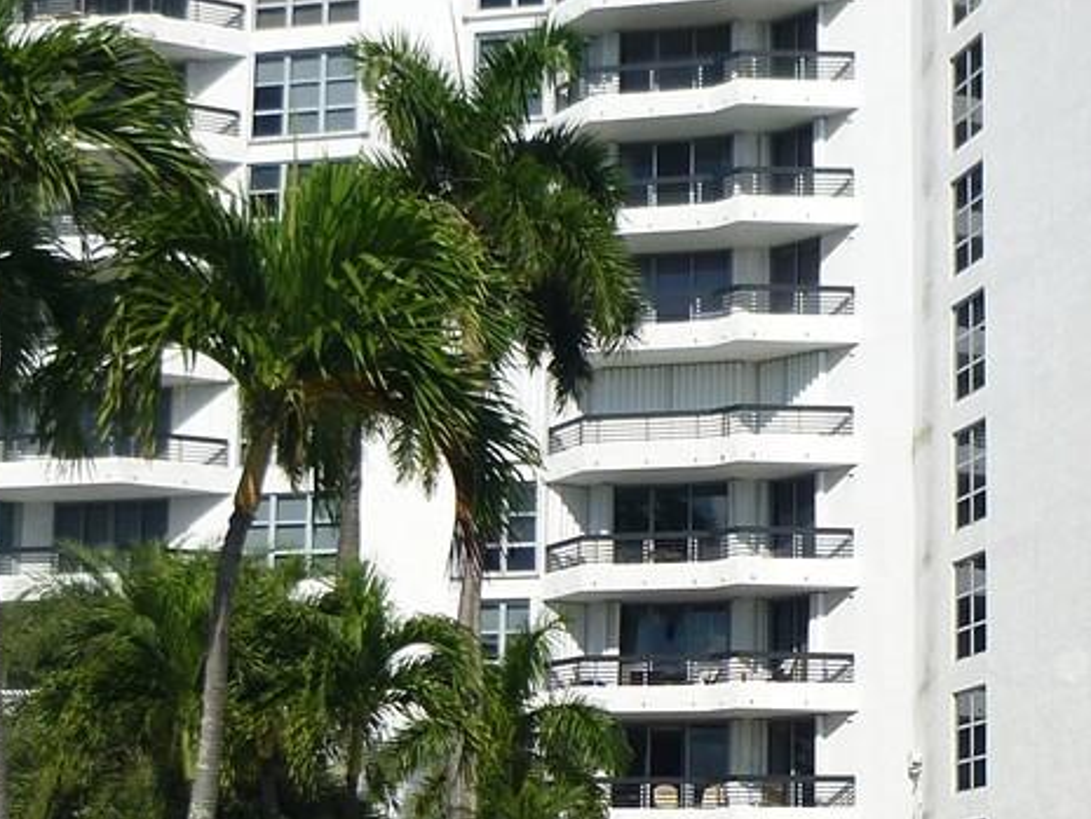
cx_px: 528
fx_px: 2711
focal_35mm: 86
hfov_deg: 22.8
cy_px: 709
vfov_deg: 17.0
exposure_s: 1/400
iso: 100
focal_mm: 4.5
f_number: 9
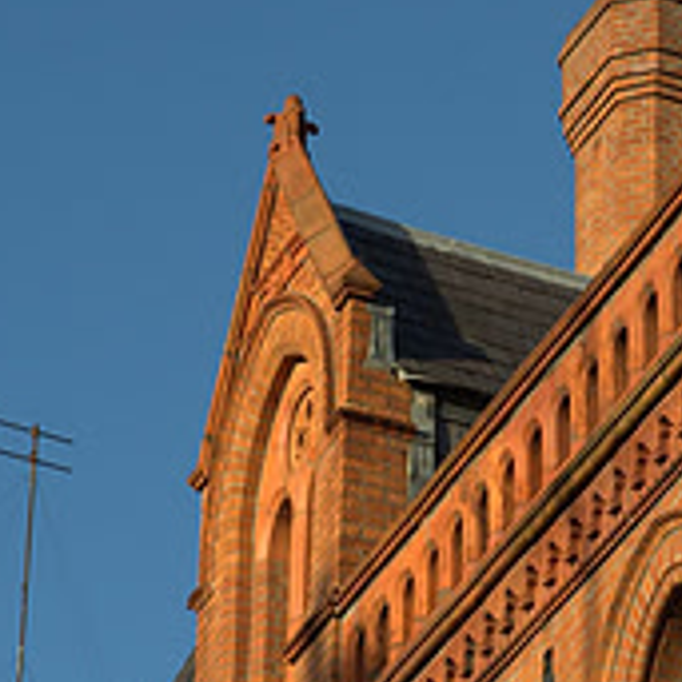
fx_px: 4503
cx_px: 654
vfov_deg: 8.6
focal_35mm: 202
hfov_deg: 8.6
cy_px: 684
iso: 800
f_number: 9
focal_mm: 70
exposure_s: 1/320
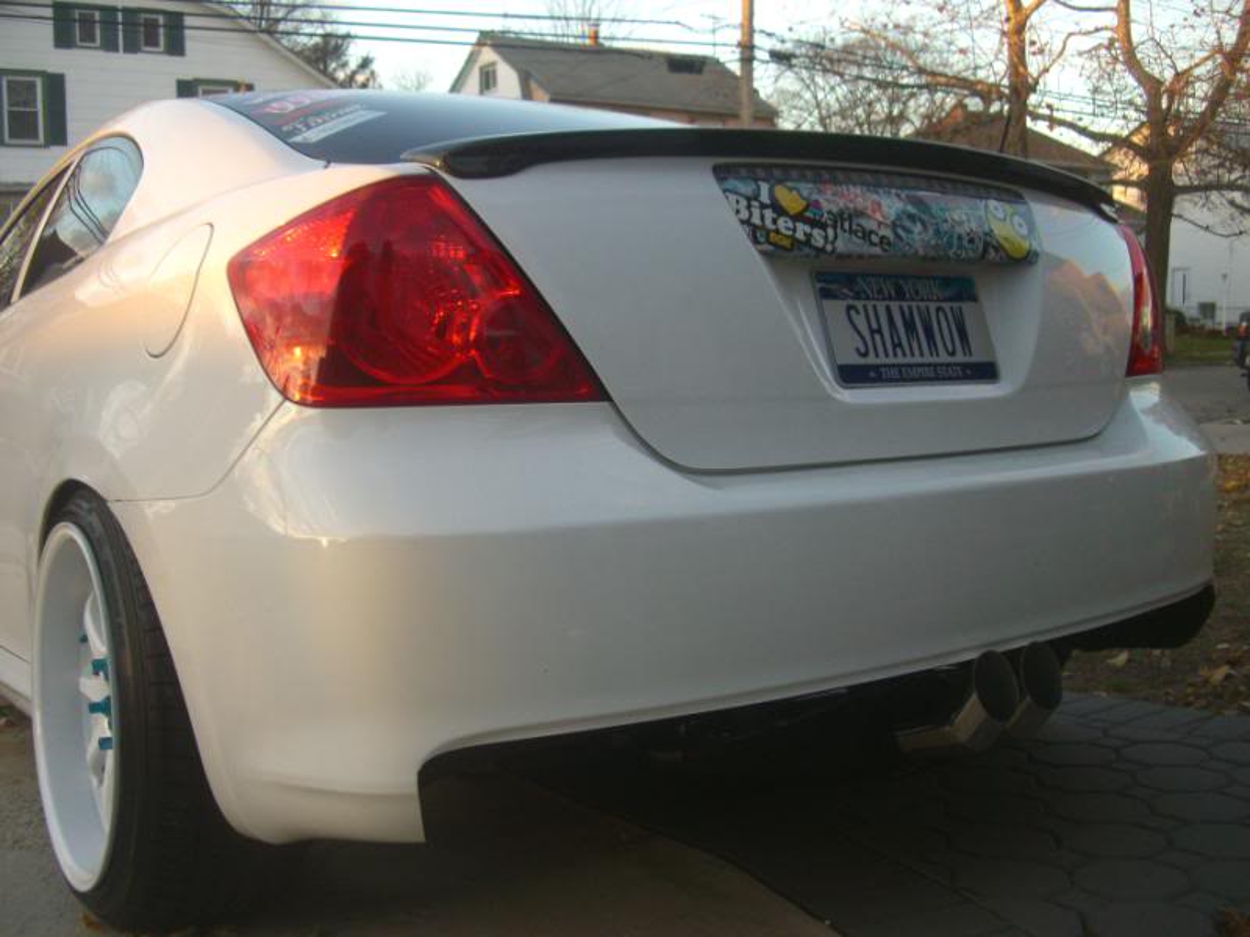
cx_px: 625
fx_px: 1372
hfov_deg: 49.0
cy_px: 468
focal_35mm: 38
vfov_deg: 37.7
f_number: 2.8
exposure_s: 1/100
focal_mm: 7.9
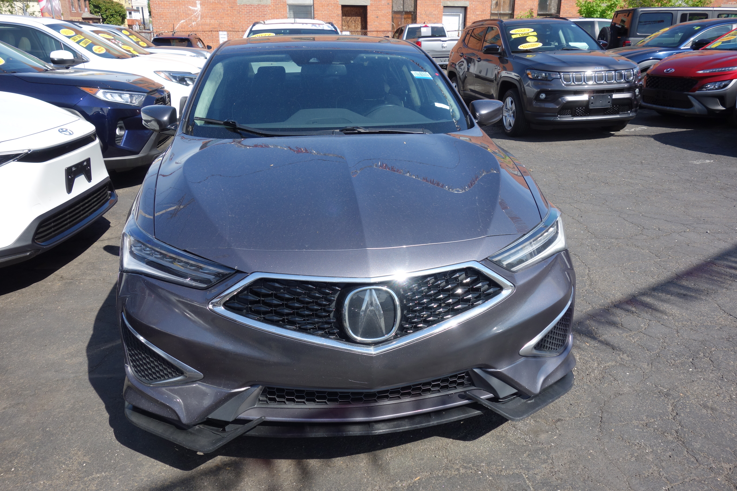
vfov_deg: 46.4
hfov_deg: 65.5
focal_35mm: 28
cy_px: 246
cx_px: 368
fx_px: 573
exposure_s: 1/320
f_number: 5.6
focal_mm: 10.4
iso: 125
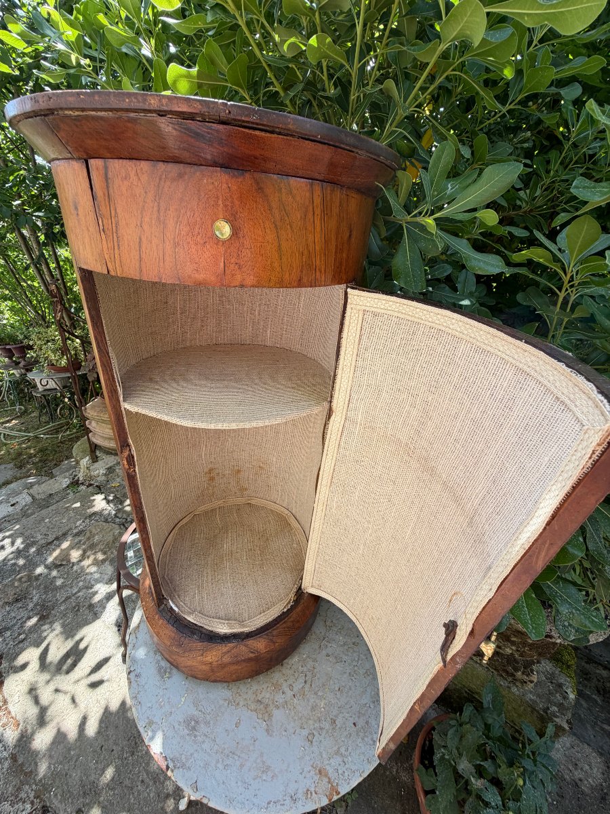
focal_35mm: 14
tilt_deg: -28.3
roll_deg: -0.3
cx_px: 305
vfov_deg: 102.1
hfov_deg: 85.7
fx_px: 329
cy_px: 407
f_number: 2.2
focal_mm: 2.22
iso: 40
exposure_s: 1/195
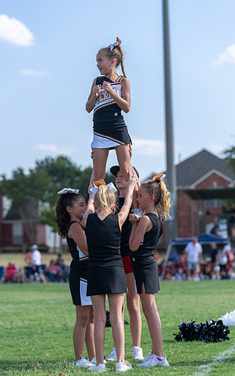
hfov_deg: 11.2
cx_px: 112
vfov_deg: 17.8
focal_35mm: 117
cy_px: 188
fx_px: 1200
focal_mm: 114
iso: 125
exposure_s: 1/1250
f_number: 3.5
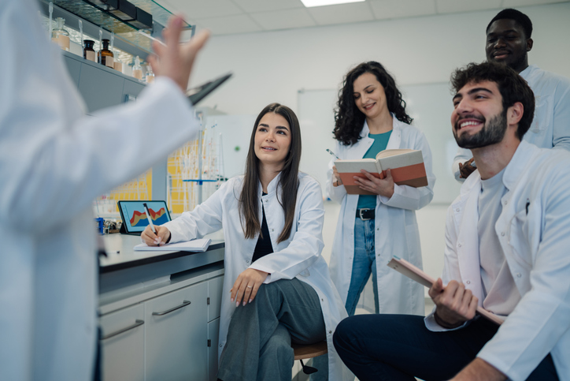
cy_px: 190
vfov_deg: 37.9
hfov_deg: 54.4
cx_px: 285
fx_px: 554
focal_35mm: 35
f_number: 1.4
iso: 100
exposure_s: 1/250
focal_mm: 35
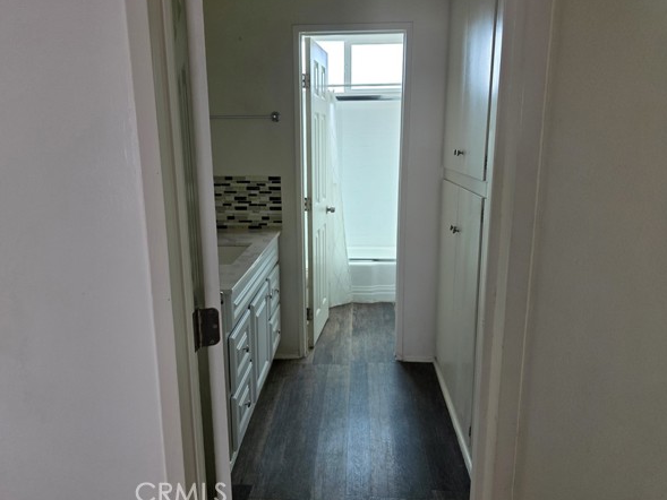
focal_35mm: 25
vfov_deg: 54.9
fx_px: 482
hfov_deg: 69.3
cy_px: 238
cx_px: 317
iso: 100
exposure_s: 1/180
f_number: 1.7
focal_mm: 6.3
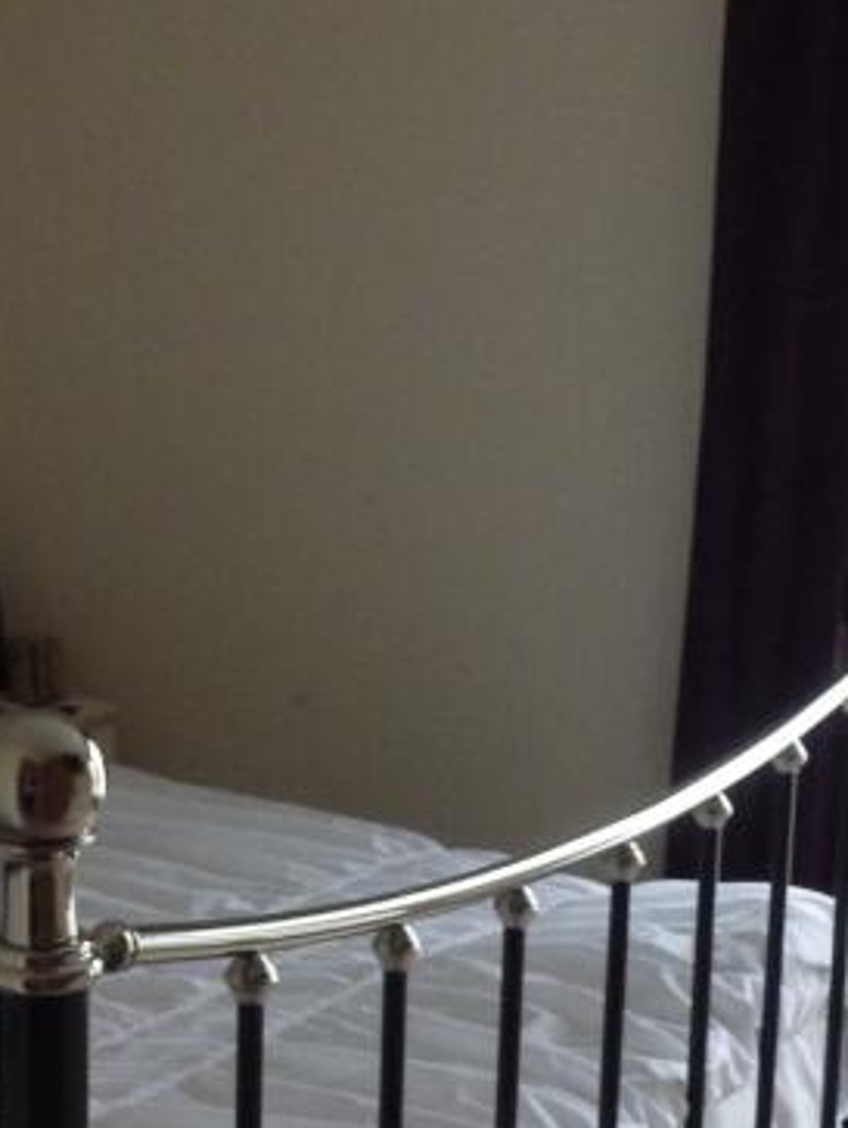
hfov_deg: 23.4
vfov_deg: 31.1
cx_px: 183
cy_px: 637
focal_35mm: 62
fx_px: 2022
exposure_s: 1/45
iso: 400
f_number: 3.1
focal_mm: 4
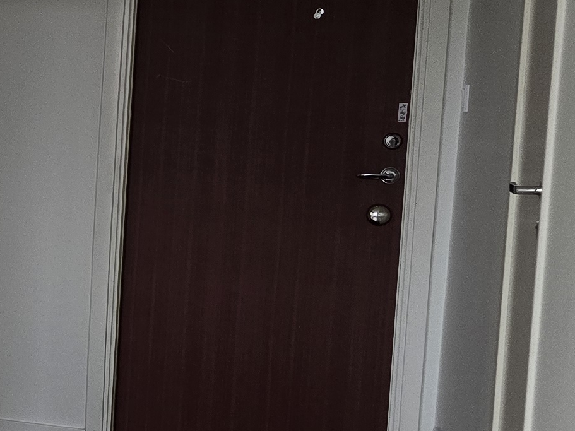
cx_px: -674
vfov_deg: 14.6
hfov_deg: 14.8
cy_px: 242
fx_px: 1677
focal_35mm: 101
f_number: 1.7
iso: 200
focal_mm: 6.3
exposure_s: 1/100
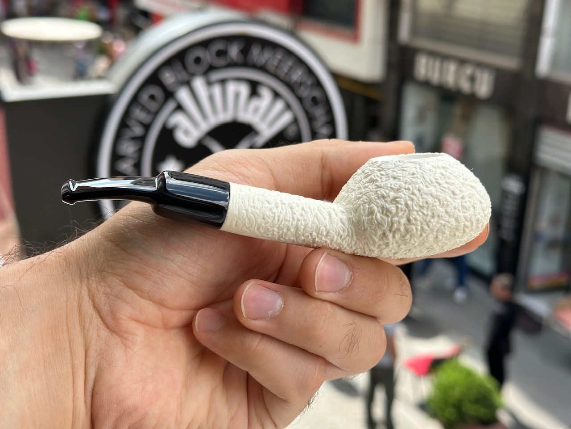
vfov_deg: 30.3
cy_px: 214
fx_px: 792
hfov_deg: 39.7
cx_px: 286
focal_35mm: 48
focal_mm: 6.86
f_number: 1.78
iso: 64
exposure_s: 1/762
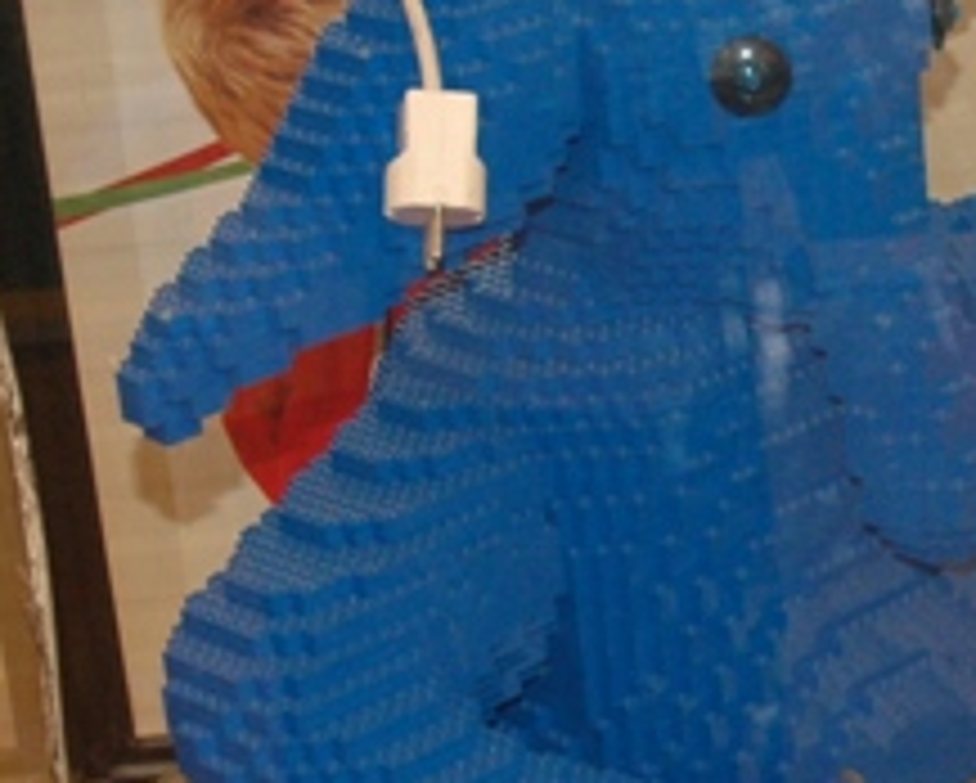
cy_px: 486
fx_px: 3296
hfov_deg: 16.3
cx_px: 1097
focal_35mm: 114
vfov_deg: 13.5
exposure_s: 1/60
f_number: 3.8
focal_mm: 22
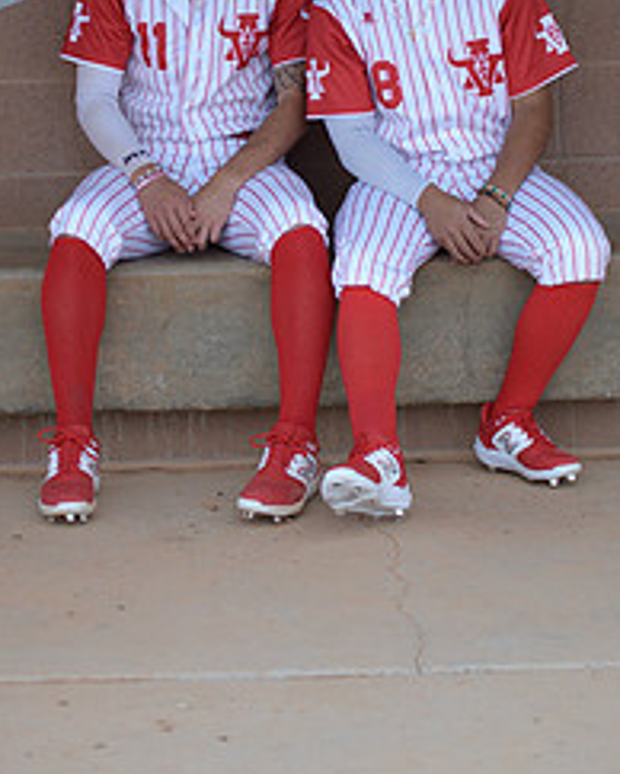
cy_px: 128
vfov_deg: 15.6
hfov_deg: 12.7
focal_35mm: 122
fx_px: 2795
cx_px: 323
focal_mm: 70
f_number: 2.8
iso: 100
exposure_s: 1/320
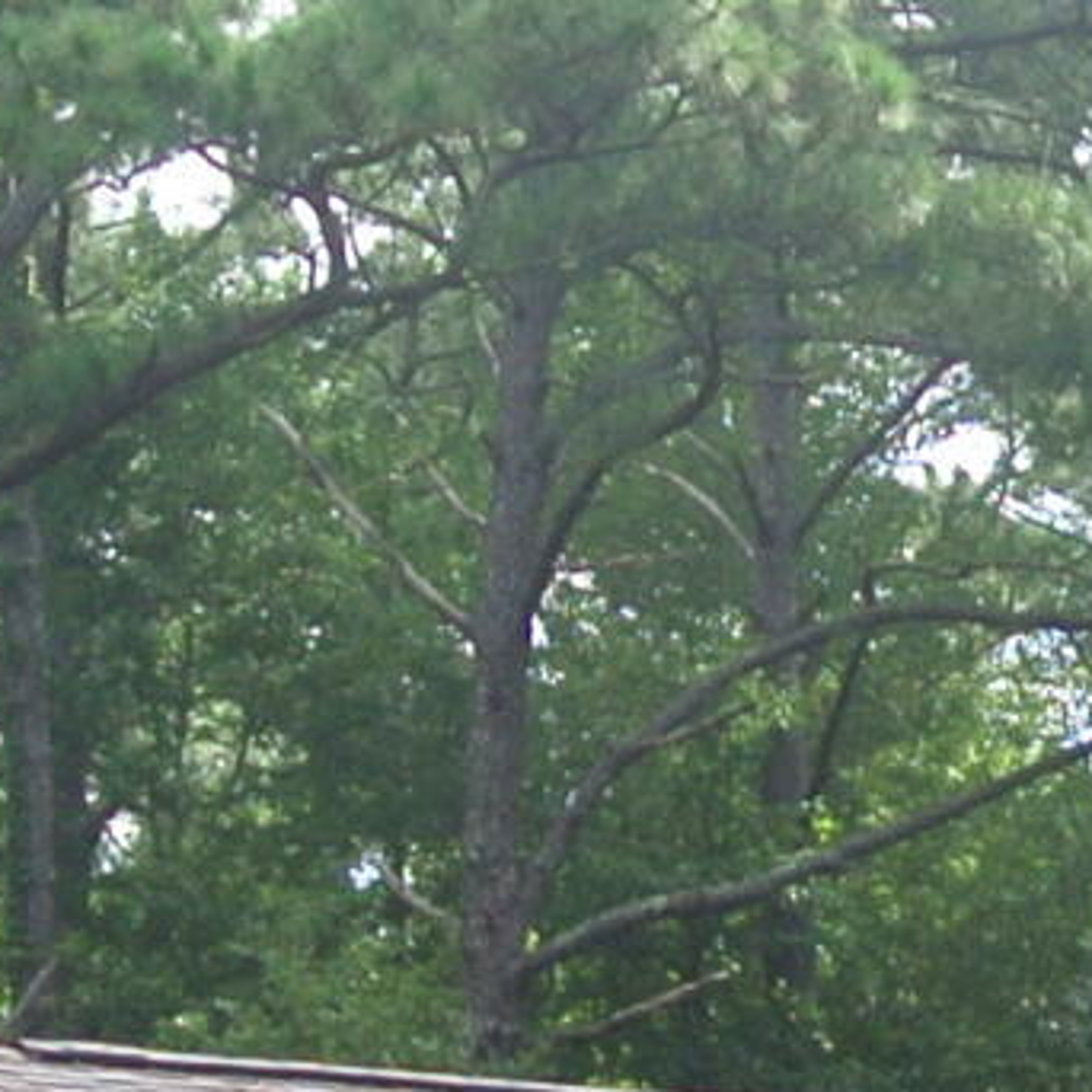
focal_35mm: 224
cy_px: 2261
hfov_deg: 7.7
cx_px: 1676
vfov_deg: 7.5
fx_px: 7995
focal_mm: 11.4
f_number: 4
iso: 100
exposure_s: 1/250
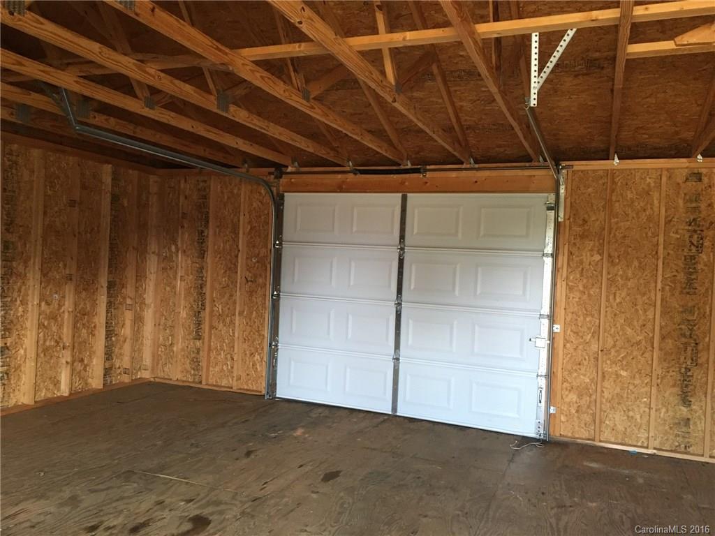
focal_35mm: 29
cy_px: 268
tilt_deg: -0.1
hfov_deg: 61.7
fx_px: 599
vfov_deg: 48.2
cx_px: 358
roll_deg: -2.1
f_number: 2.2
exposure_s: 1/30
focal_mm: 4.15
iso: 160
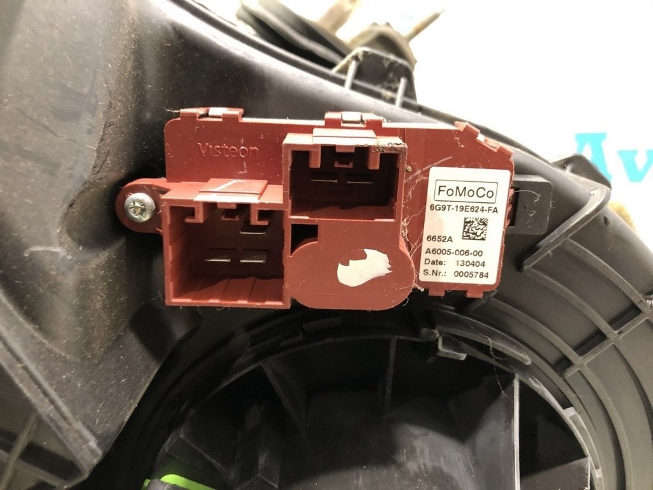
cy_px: 245
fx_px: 528
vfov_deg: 49.7
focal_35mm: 28
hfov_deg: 63.4
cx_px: 326
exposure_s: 1/9
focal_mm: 4
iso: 100
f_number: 1.8
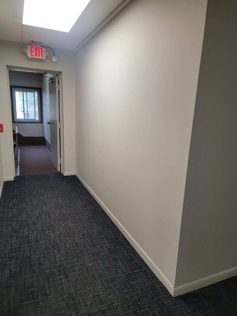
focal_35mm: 24
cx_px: 118
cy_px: 158
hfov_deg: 56.8
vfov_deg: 71.6
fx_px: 219
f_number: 1.8
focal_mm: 6.7
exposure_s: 1/120
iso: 200
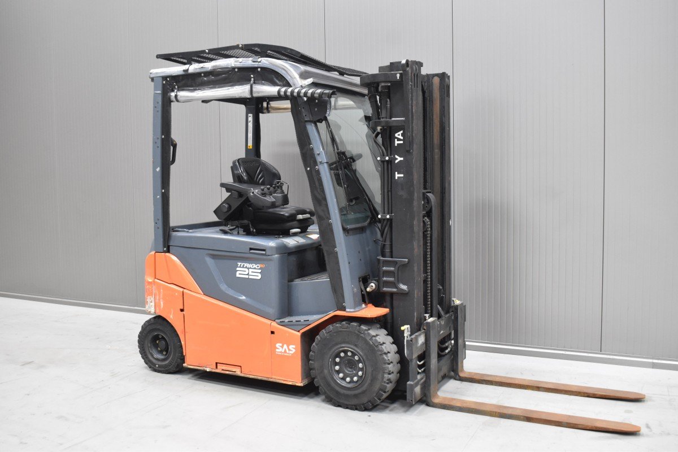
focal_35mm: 33
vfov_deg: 40.0
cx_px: 339
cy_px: 226
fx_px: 621
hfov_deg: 57.2
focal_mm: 22
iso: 1600
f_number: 5
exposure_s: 1/25
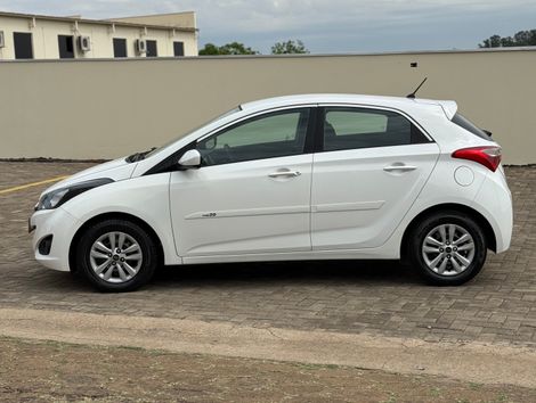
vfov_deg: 30.3
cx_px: 268
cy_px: 202
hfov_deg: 39.6
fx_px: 744
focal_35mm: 48
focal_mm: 6.76
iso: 64
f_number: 1.78
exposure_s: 1/7874
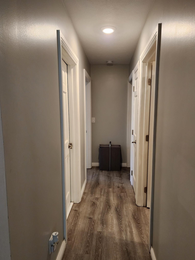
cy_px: 139
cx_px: 106
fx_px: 188
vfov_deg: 69.3
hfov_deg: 54.8
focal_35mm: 25
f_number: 1.8
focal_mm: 6.4
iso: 400
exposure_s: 1/120
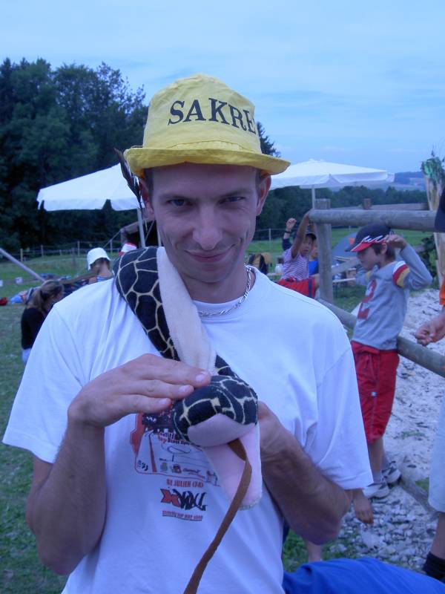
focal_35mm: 39
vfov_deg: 47.9
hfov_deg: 36.8
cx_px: 222
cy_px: 297
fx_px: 668
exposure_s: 1/640
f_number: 4.7
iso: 100
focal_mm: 8
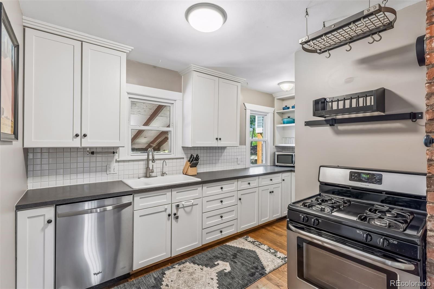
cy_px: 144
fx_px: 205
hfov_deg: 93.3
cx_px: 217
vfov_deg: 70.4
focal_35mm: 17
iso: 400
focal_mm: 17
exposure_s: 1/6
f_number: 9
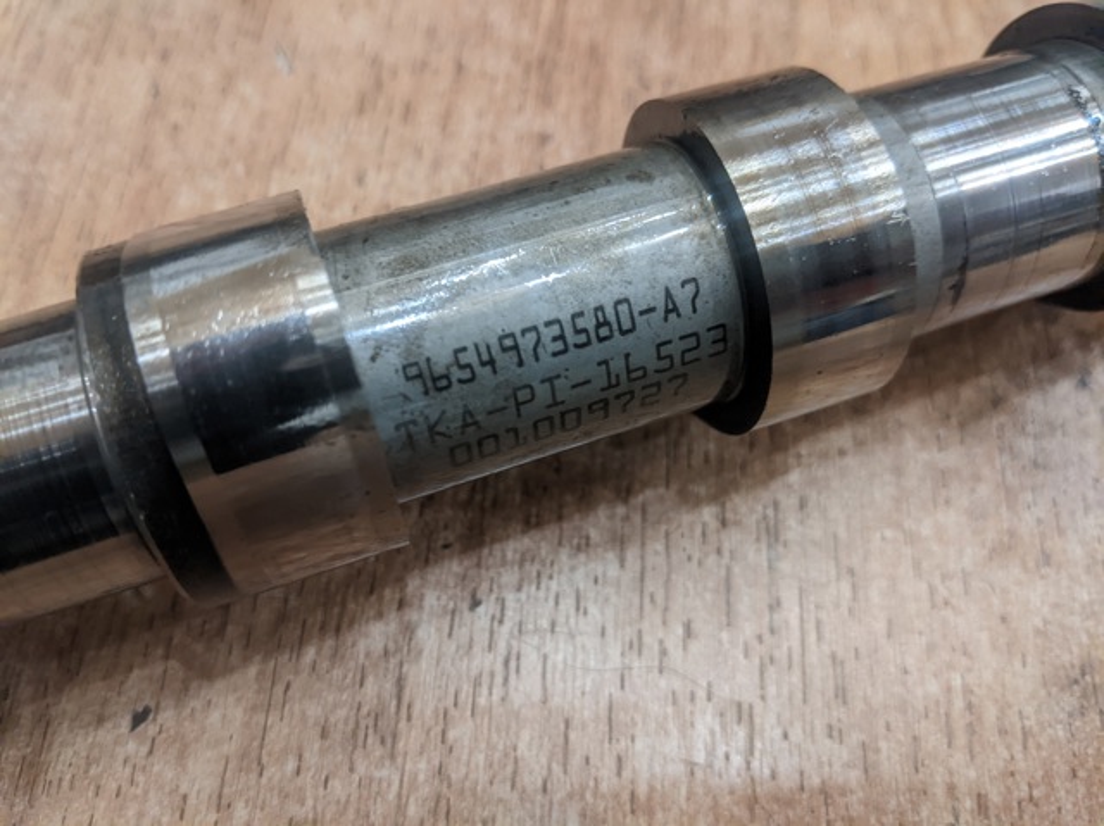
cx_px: 552
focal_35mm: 27
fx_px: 860
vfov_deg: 51.3
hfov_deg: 65.4
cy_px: 413
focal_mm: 4.44
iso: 298
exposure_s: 1/49.9
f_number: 1.8
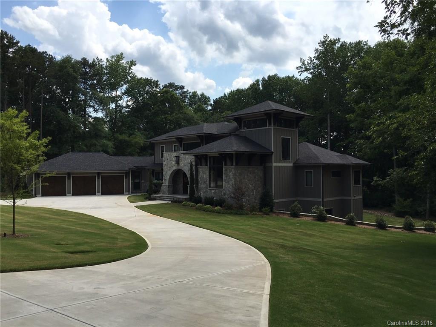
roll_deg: +0.0
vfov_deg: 48.2
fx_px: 365
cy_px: 164
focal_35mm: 29
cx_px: 218
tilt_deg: +0.1
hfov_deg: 61.7
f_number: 2.2
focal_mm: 4.15
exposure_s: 1/1479
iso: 25
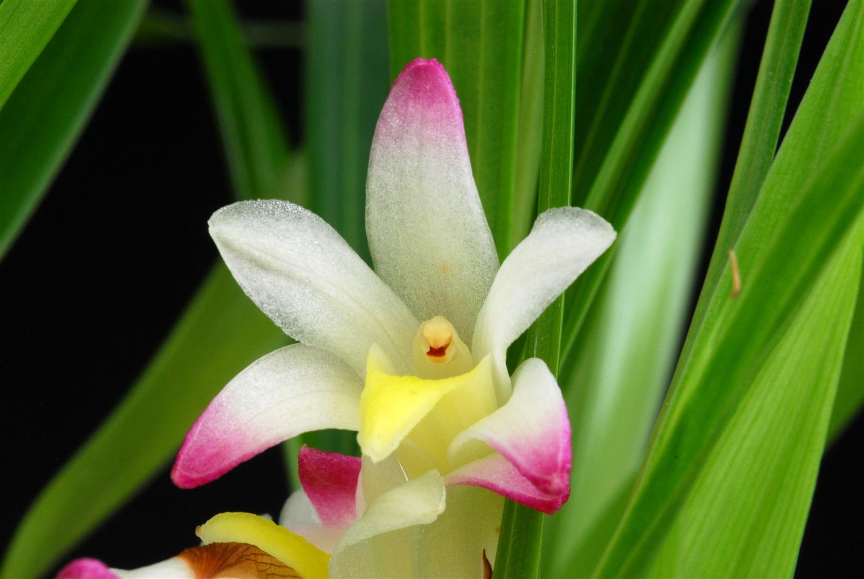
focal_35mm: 158
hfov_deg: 13.0
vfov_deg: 8.7
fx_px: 3785
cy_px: 290
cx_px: 432
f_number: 18
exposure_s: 1/4
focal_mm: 105
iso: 360
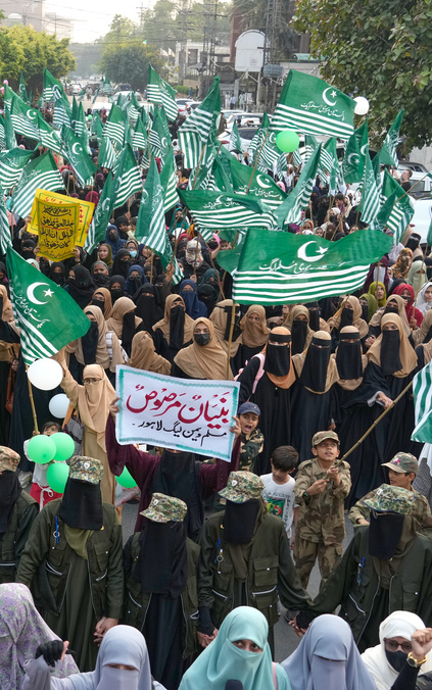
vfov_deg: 37.5
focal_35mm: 54
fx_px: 1016
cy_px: 343
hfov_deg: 23.4
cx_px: 48
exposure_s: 1/500
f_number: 5
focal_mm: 35
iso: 640
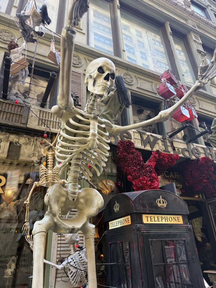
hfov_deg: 56.8
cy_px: 144
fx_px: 200
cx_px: 108
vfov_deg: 71.6
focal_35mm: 24
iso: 160
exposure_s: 1/120
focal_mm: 6.76
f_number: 1.78
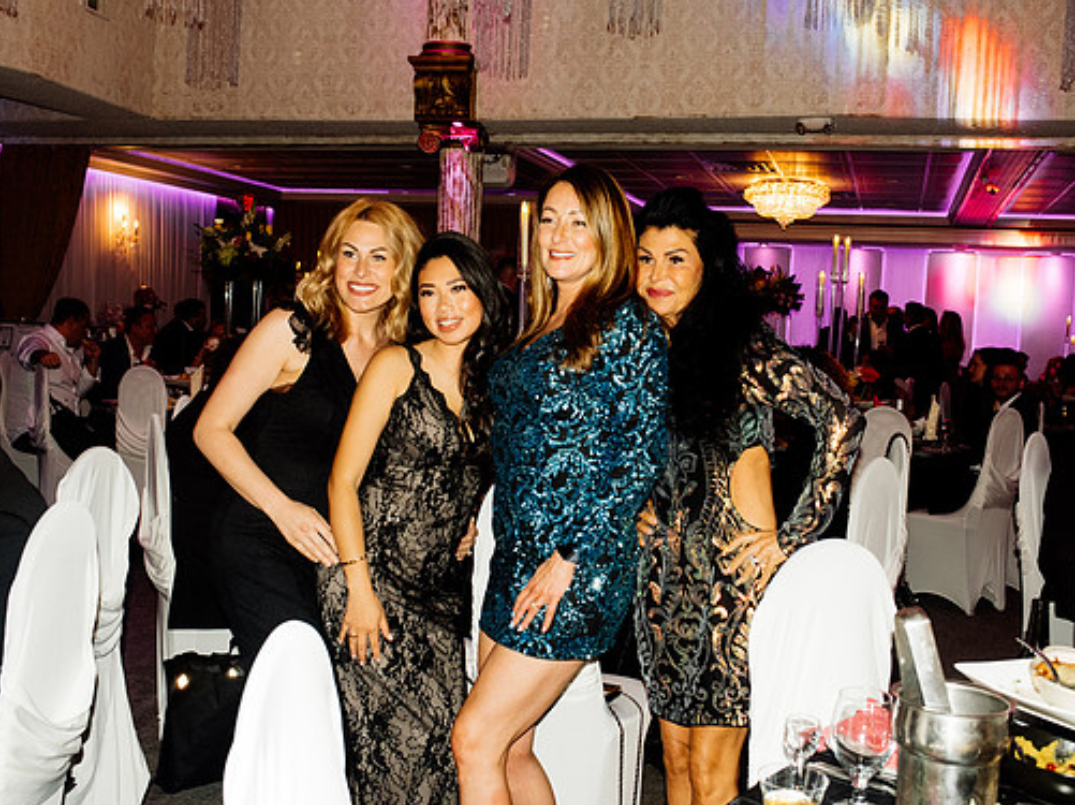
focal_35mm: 39
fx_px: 1210
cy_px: 402
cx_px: 539
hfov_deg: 47.9
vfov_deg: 36.8
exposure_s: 1/200
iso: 2000
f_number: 5.6
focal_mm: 35
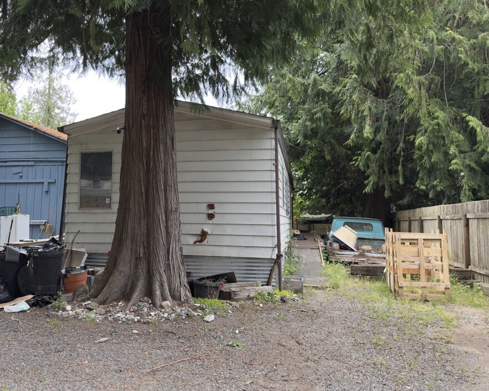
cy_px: 158
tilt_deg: +7.6
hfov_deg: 52.1
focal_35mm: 34
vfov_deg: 43.2
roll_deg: -1.1
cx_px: 173
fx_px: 492
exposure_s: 1/167
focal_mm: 6.76
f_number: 1.78
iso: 125
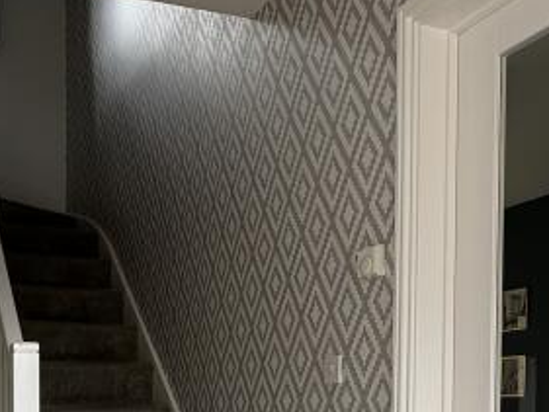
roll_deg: -0.5
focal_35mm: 51
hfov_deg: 36.7
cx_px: 148
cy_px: 447
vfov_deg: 26.4
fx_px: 809
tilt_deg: -1.7
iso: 40
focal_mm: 2.22
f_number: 2.2
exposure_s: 1/99
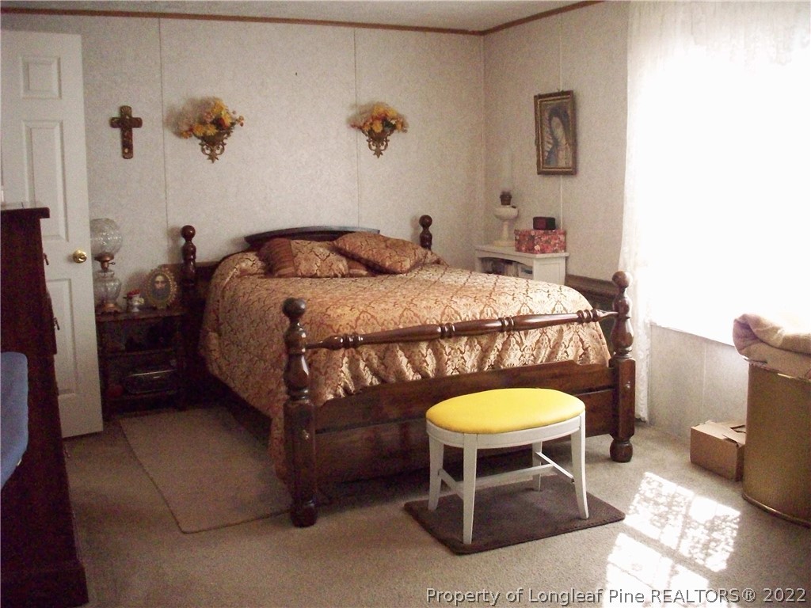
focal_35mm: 37
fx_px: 867
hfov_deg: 50.1
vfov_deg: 38.7
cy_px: 304
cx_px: 406
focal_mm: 6.2
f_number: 2.8
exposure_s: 1/128
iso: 800
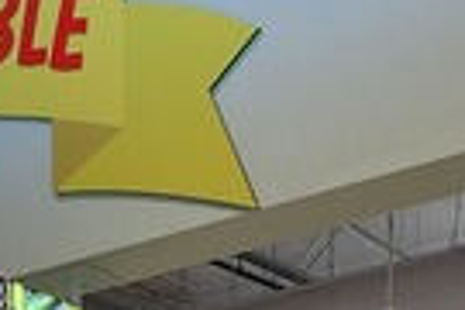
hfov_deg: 11.2
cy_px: 1423
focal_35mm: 182
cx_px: 31
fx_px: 2351
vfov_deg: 5.9
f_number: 1.8
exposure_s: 1/120
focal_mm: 6.4
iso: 80
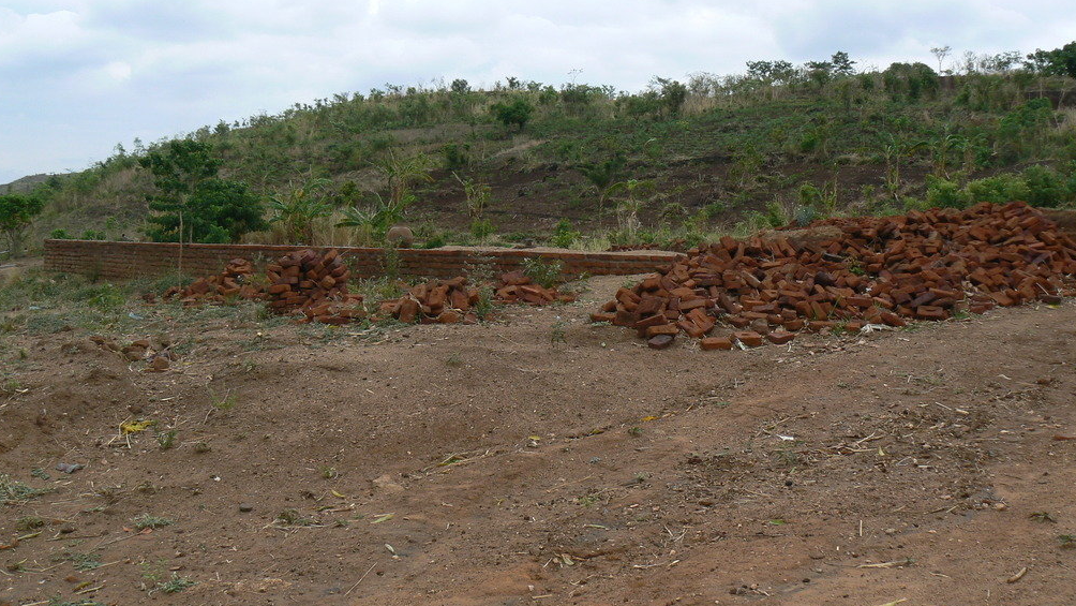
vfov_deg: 29.5
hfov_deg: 50.5
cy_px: 209
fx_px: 1141
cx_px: 535
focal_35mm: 40
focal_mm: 6
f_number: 6.3
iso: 80
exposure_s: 1/500
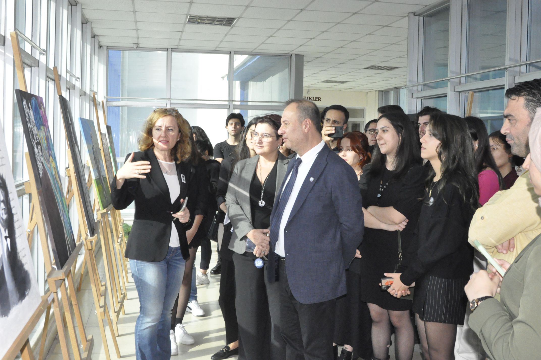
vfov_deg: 36.8
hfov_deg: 53.2
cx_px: 270
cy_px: 180
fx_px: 540
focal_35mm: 36
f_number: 10
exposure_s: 1/200
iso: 3200
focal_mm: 24
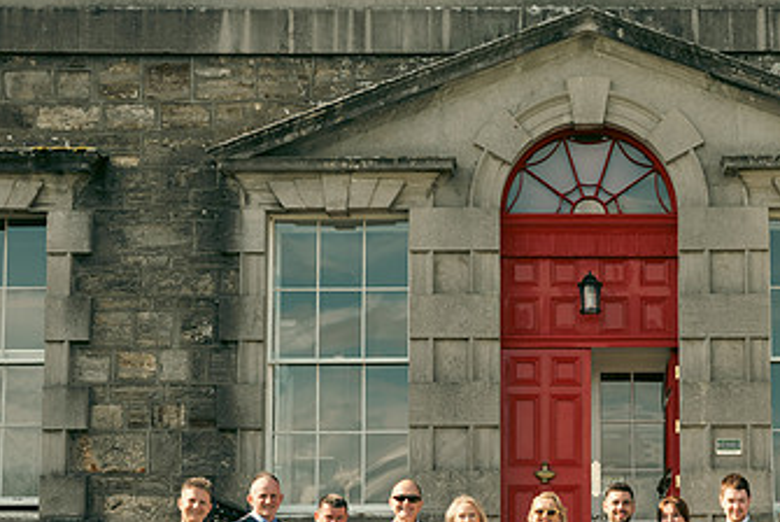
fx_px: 1952
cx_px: 596
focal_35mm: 90
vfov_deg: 15.1
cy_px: 423
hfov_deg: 22.4
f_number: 5.6
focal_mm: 52
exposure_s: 1/400
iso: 160
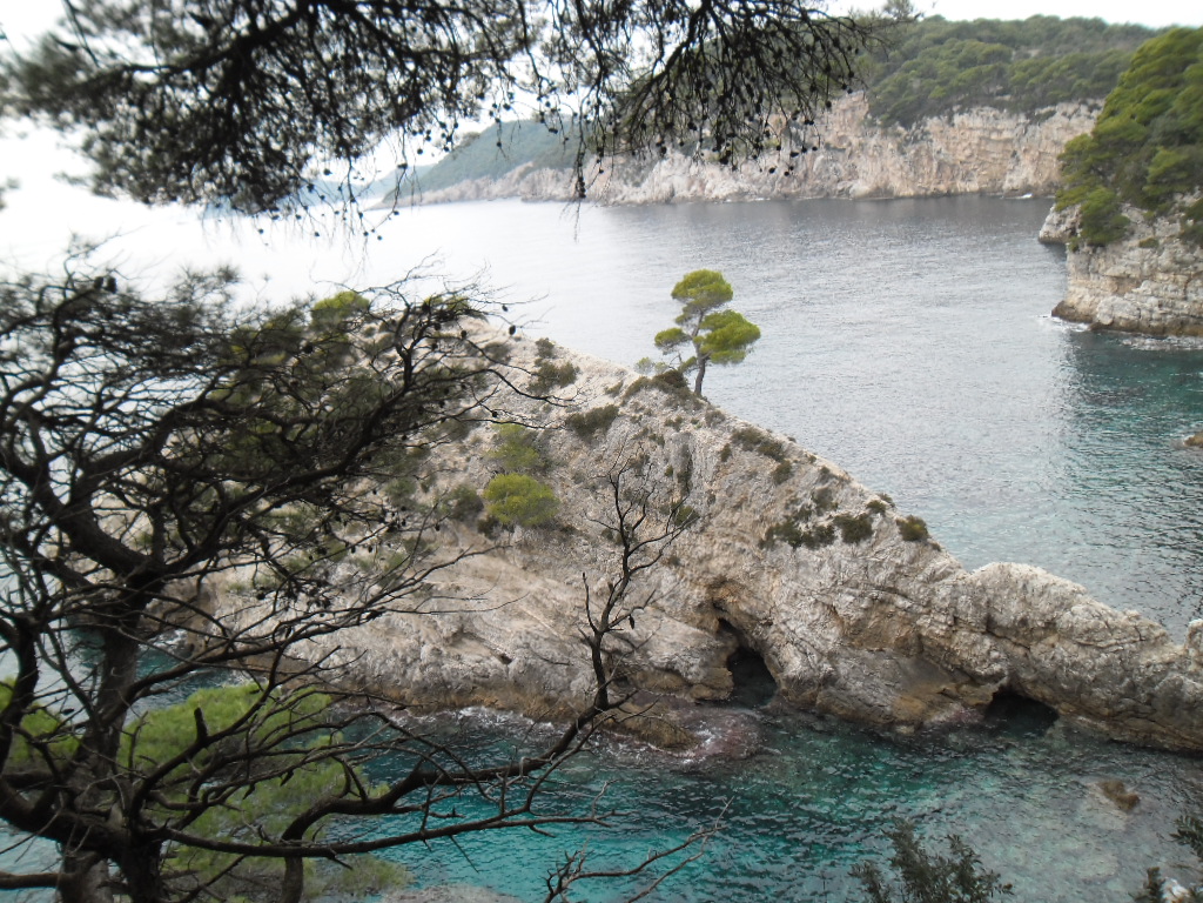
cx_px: 602
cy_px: 452
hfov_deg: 65.3
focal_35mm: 27
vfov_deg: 51.4
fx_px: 938
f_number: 3.5
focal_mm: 4.9
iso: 100
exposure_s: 1/86
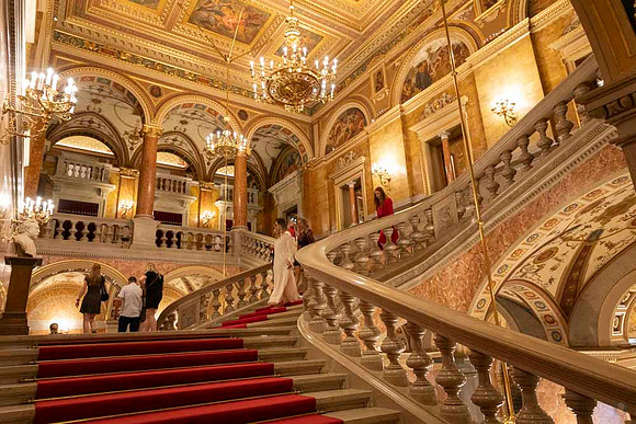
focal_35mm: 24
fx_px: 424
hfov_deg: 73.7
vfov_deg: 53.2
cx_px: 318
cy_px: 212
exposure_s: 1/50
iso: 2500
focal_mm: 24
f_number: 4
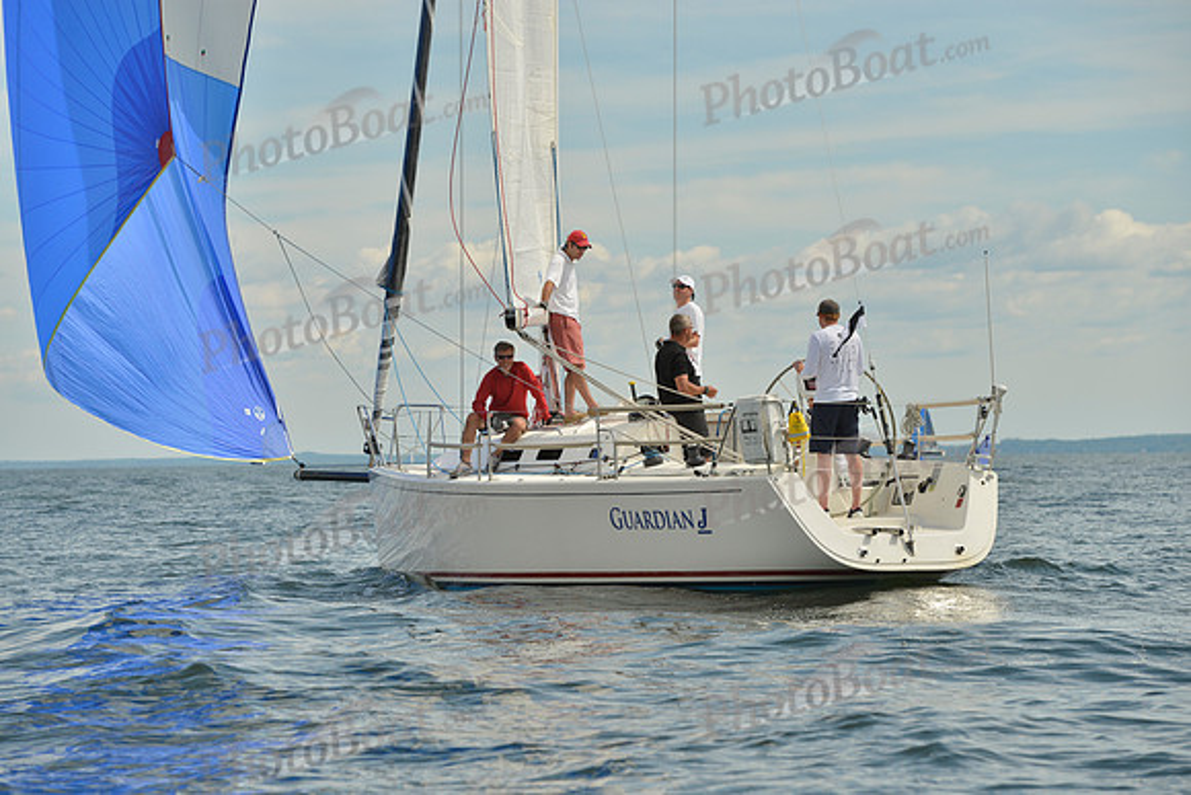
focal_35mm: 145
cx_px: 596
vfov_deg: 9.5
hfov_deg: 14.2
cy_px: 398
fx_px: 4798
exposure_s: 1/1000
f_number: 8
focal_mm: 145
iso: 200
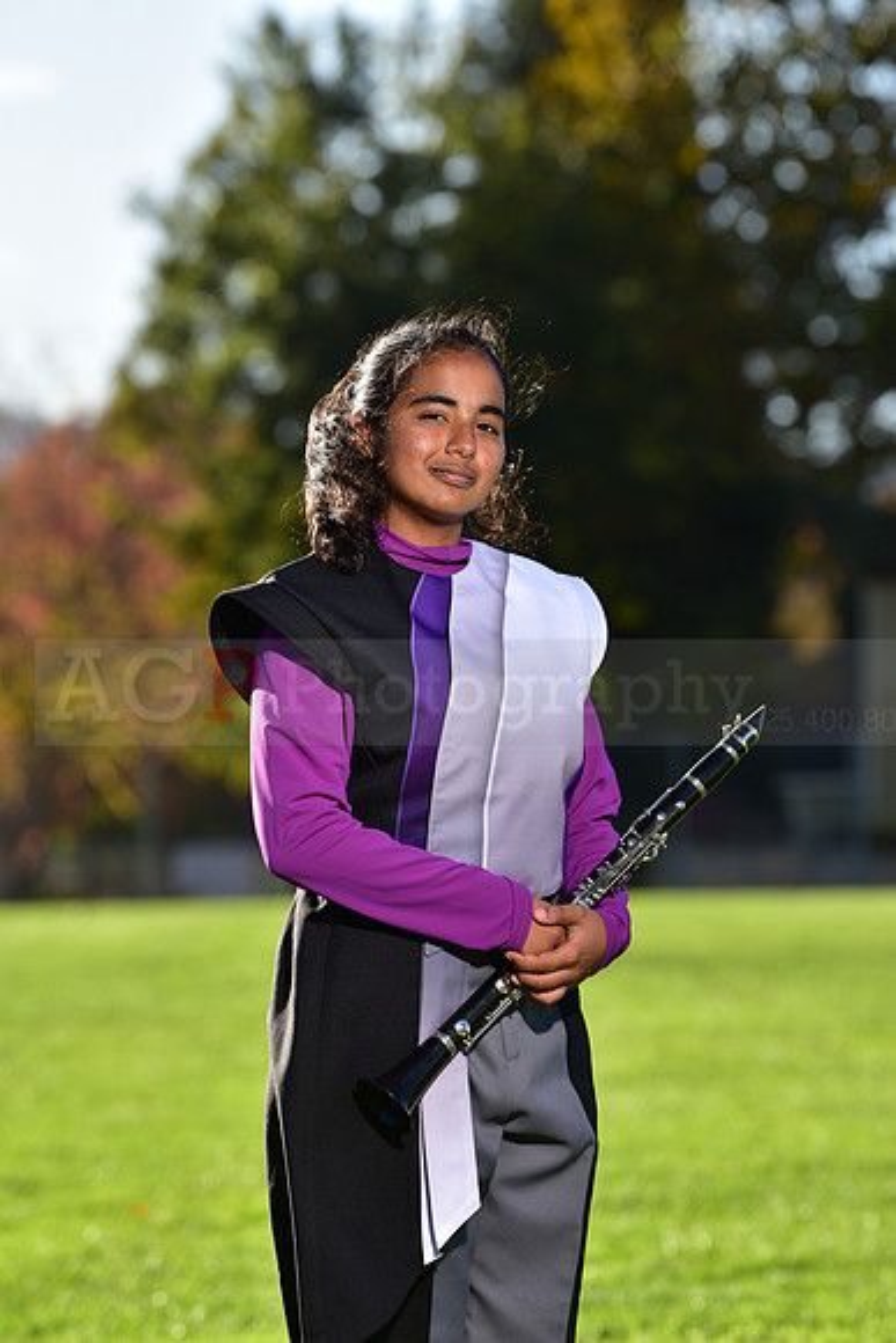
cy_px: 672
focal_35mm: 200
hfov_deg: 6.9
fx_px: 7462
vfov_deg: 10.3
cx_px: 448
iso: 80
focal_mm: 200
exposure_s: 1/250
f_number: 5.6
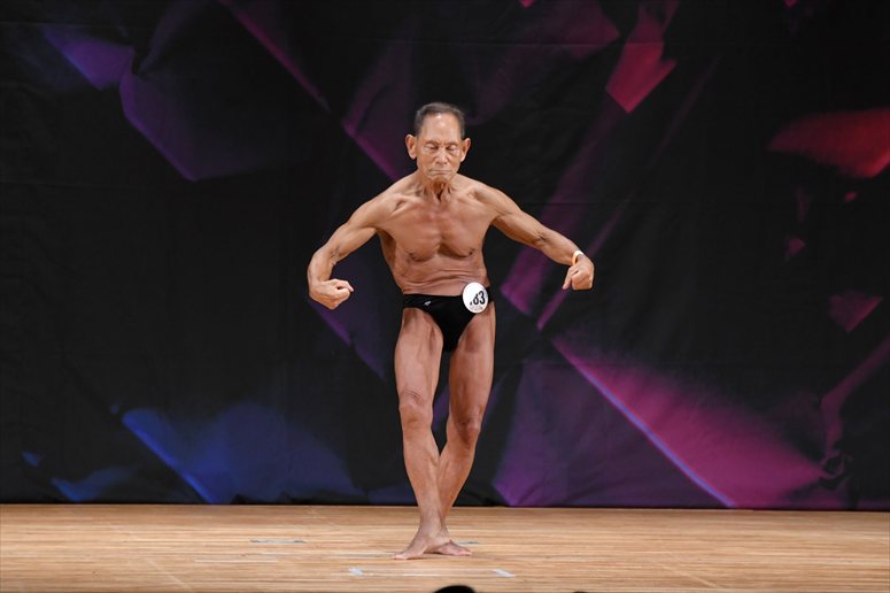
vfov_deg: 4.8
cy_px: 296
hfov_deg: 7.2
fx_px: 7042
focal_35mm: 285
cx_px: 445
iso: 2200
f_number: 5.6
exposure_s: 1/400
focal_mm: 190
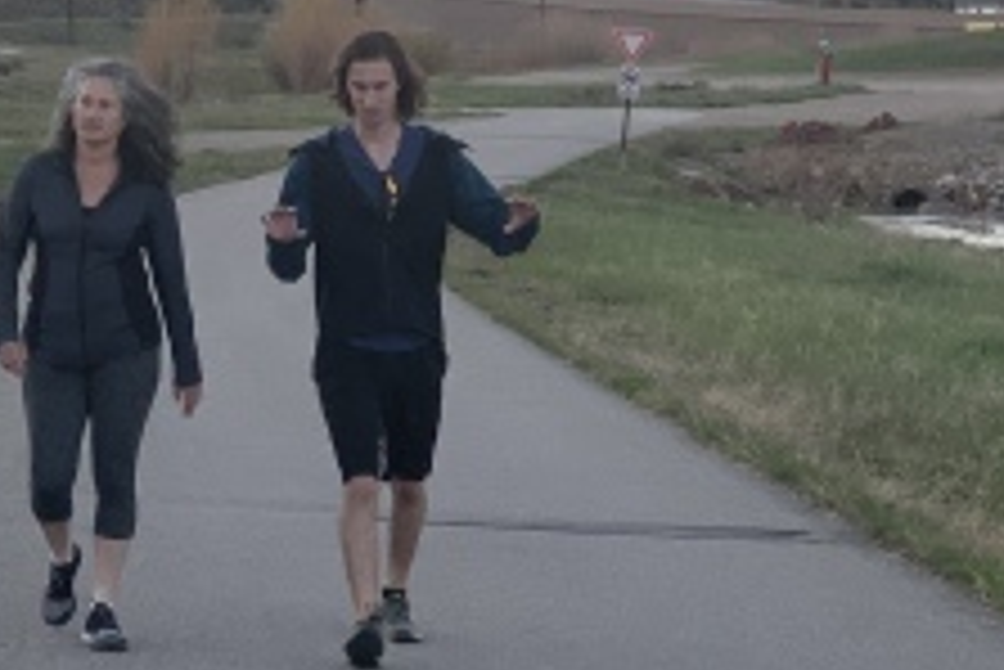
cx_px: 194
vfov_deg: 8.9
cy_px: 211
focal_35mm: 155
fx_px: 4325
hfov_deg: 13.2
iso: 32
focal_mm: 6
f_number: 2.4
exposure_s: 1/122
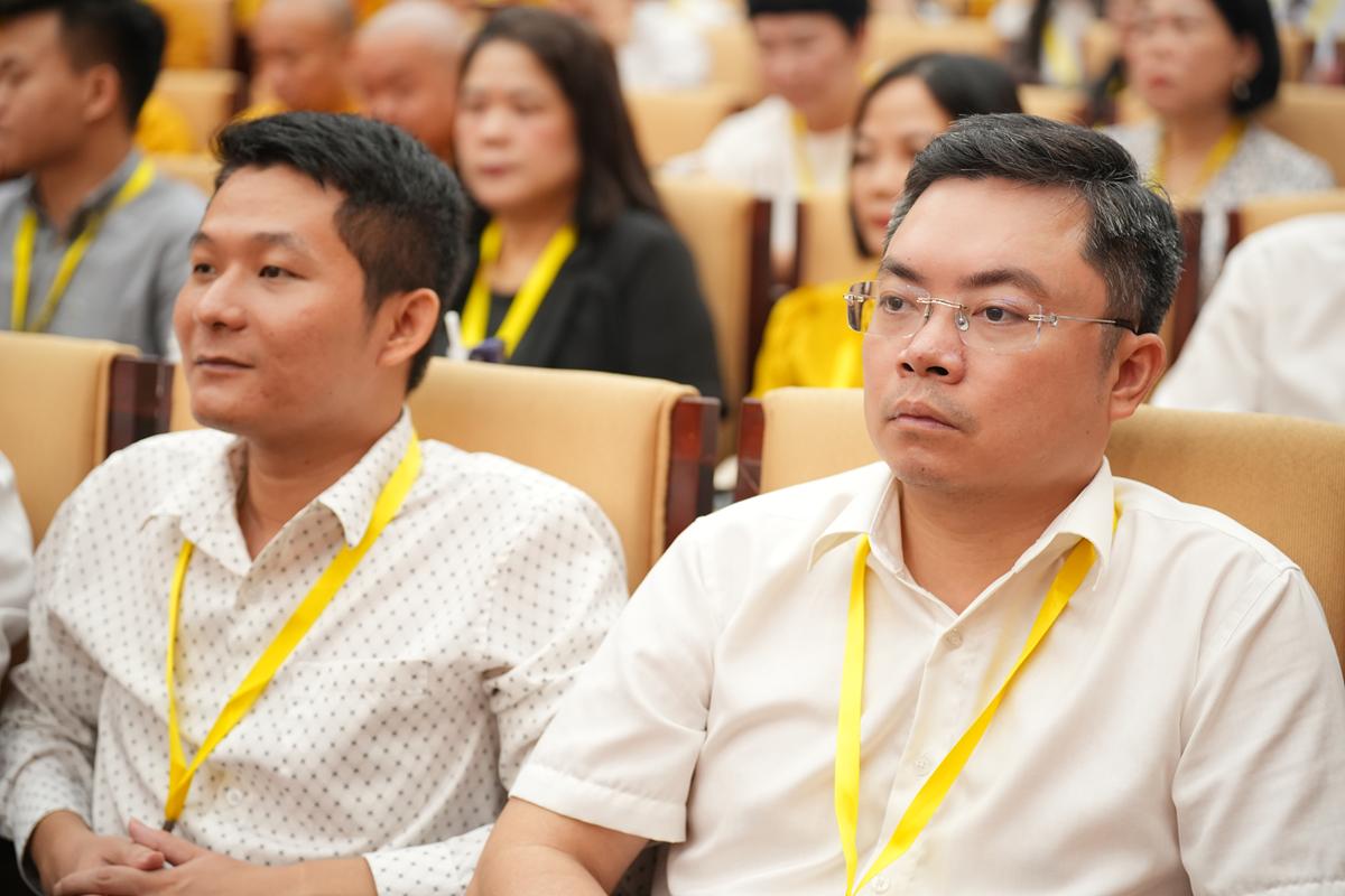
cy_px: 448
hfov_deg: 28.8
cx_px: 672
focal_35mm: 70
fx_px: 2615
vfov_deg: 19.5
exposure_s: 1/125
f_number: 2.8
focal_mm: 70
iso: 1600
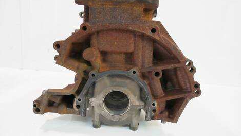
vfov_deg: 40.2
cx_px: 119
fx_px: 185
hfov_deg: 66.1
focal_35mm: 29
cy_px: 61
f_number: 3.5
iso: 320
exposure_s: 1/60
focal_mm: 13
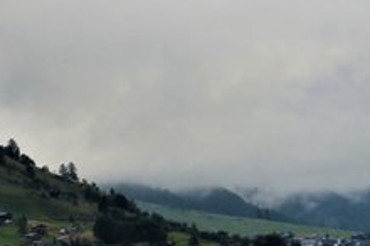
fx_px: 2350
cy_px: 189
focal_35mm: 229
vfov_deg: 6.0
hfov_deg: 8.7
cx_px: 648
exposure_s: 1/160
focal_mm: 42
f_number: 9
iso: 320
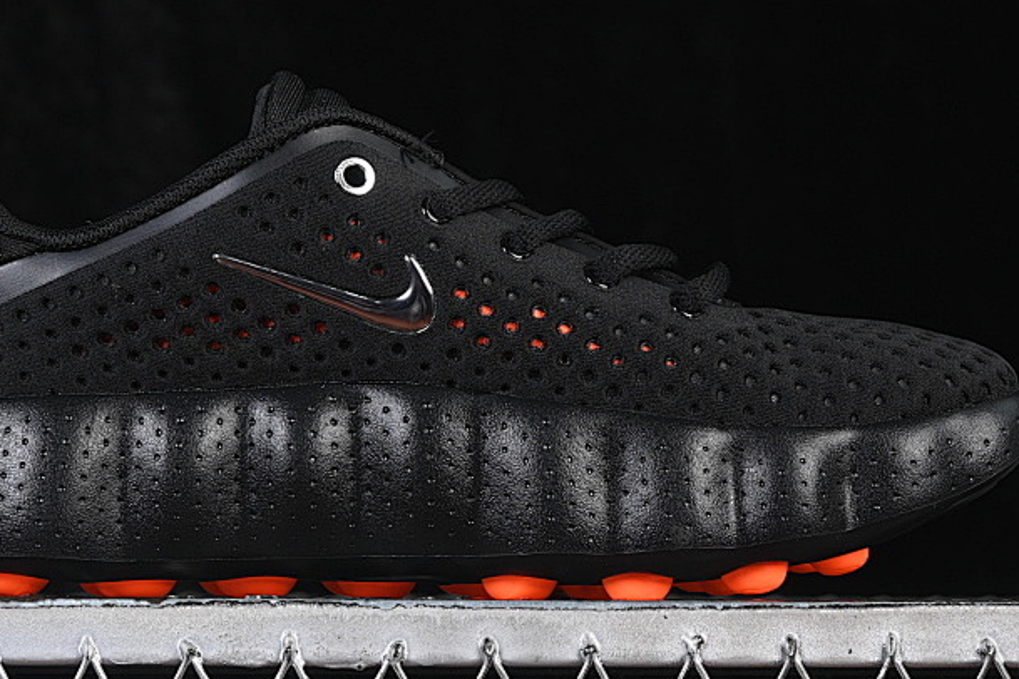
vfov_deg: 10.3
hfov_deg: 15.4
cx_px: 402
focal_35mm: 133
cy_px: 221
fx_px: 3764
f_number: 6.3
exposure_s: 1/60
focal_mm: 50
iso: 160
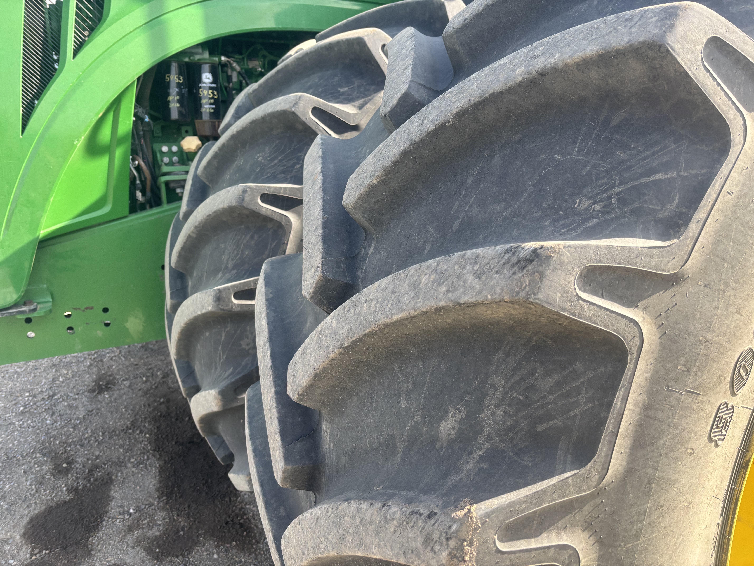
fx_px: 566
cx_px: 377
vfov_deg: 53.1
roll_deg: +5.0
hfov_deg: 67.3
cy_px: 283
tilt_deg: -15.4
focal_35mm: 26
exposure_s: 1/406
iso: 50
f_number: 1.6
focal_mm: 5.96
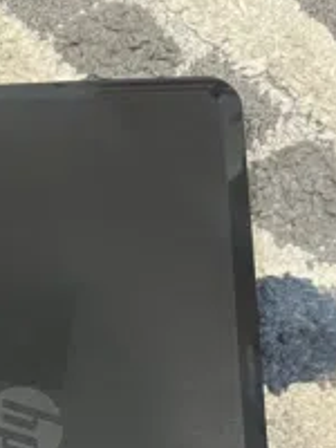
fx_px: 621
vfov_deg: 36.7
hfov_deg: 29.2
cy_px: 417
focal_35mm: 48
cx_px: 45
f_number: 1.78
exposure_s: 1/33
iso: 800
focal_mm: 6.86
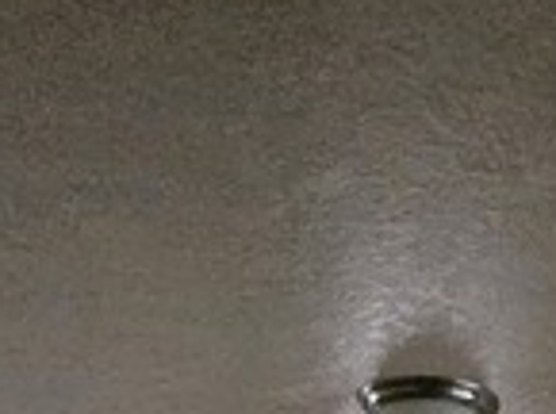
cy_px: 943
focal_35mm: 60
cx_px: 477
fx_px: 961
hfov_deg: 31.1
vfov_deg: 15.6
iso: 1600
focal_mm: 2.2
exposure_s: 1/24
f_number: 2.2
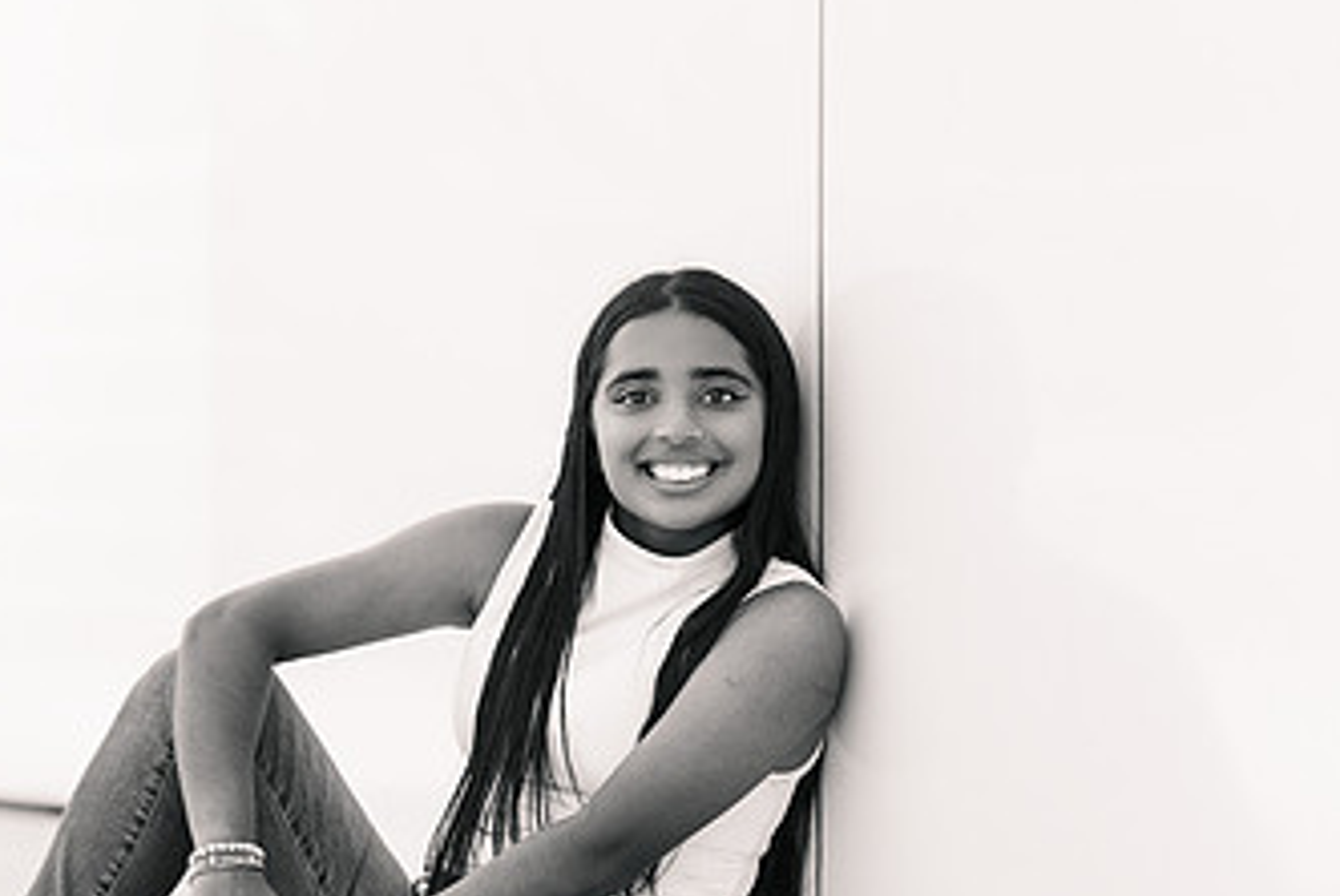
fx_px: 8457
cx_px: 371
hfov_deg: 9.0
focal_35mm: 227
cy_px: 624
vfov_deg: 6.1
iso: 400
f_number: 4
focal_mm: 130
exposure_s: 1/640
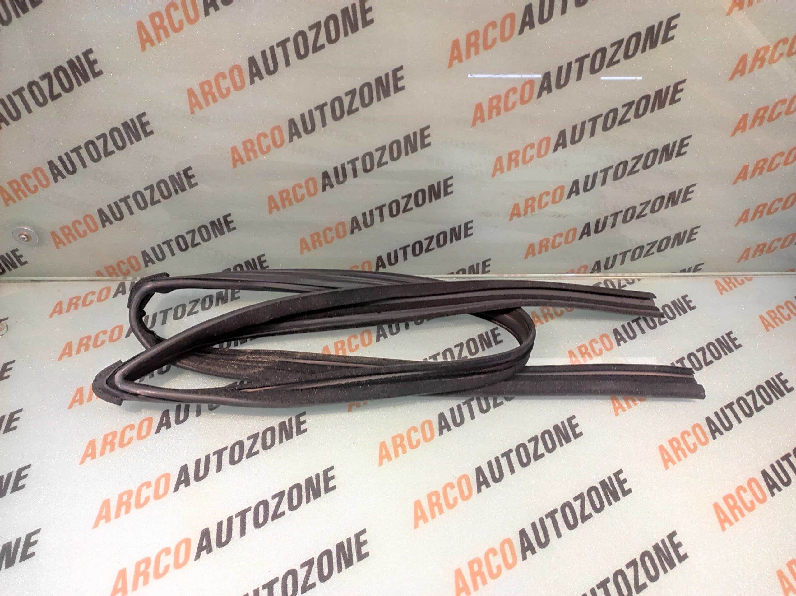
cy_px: 298
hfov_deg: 91.1
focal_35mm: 17
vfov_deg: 74.7
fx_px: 391
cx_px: 398
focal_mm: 4.74
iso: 1526
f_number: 1.79
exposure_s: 1/33
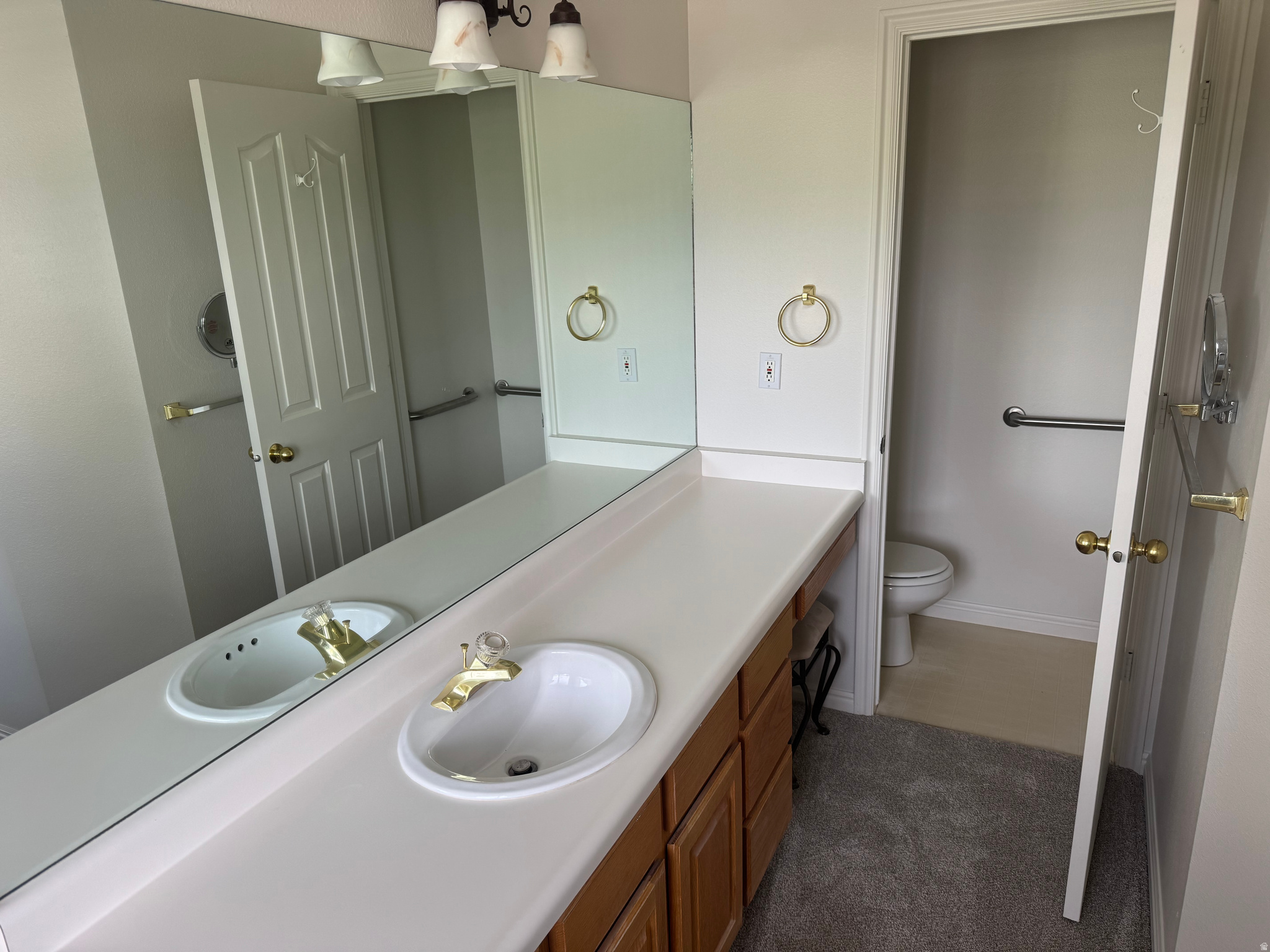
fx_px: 881
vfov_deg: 56.8
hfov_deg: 71.6
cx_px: 635
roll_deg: +2.9
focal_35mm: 24
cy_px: 476
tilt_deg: -18.1
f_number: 1.78
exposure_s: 1/121
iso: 80
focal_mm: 6.76
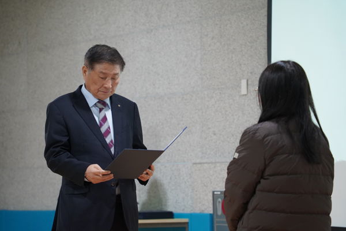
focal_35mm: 117
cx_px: 173
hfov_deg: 17.5
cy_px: 116
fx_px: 1124
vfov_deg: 11.7
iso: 5000
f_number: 5
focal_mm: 117
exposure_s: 1/160
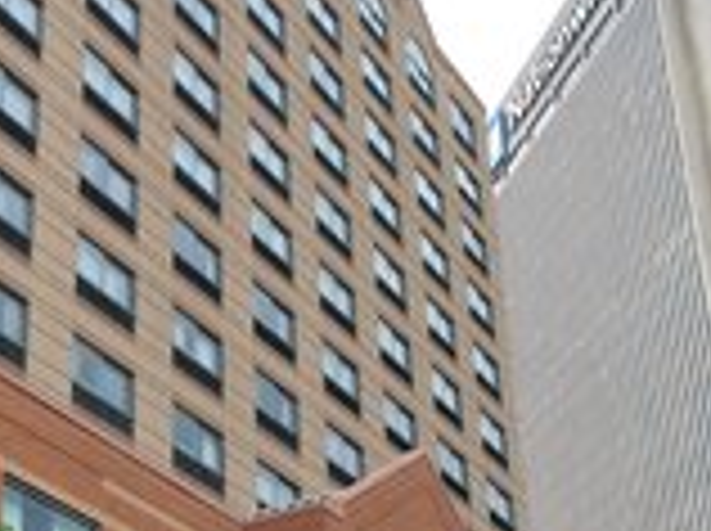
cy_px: 454
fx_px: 1497
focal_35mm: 73
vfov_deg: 19.8
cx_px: 68
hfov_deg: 25.8
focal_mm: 4.12
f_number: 2.2
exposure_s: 1/406
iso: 32
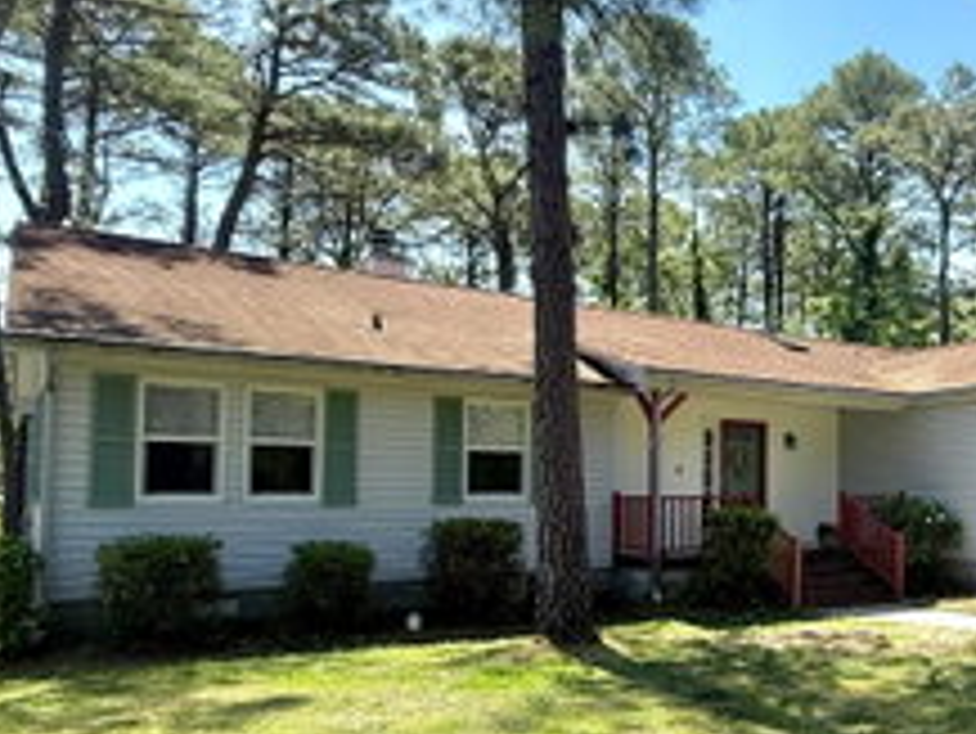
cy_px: 455
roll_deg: +0.1
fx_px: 931
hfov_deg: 49.0
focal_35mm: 33
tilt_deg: +3.1
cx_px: 891
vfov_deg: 42.7
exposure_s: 1/726
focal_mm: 2.22
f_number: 2.2
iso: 64
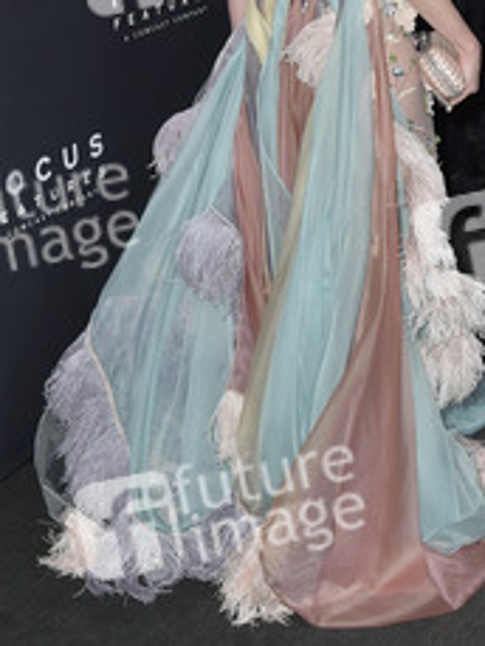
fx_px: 1064
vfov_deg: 32.4
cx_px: 303
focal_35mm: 57
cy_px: 90
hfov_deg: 25.6
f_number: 6.3
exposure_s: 1/250
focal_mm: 34
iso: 500
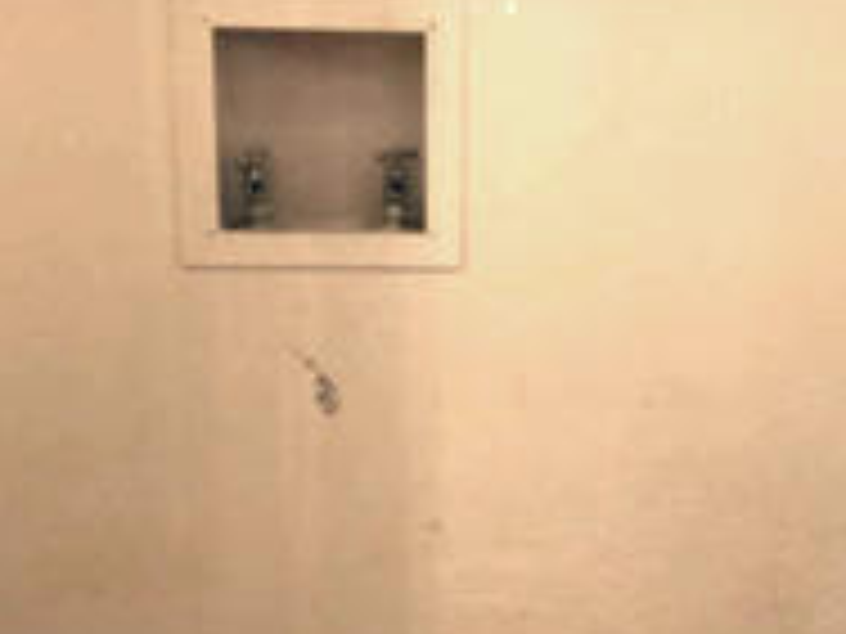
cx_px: 621
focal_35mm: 61
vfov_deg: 24.0
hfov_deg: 31.2
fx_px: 1491
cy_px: 274
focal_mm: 3.99
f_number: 1.8
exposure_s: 1/13
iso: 100
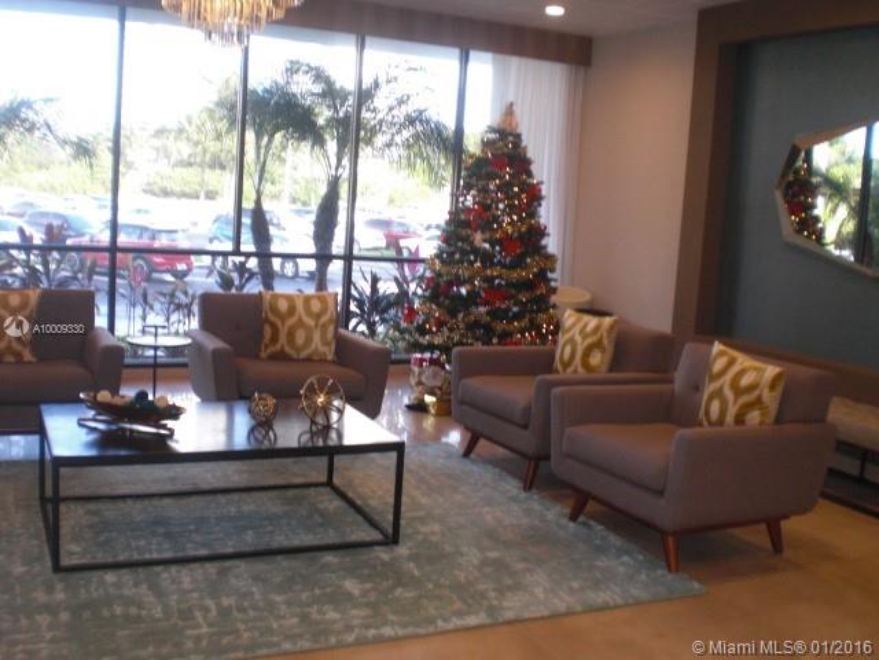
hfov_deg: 49.0
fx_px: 965
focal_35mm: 38
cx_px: 440
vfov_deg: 37.7
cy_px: 330
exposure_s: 1/80
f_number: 3.1
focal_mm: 6.3
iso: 200
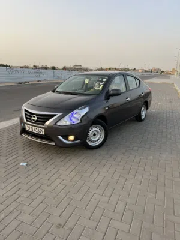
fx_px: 180
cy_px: 120
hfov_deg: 53.1
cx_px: 90
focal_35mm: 26
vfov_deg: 67.3
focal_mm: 5.7
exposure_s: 1/539
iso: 50
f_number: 1.5
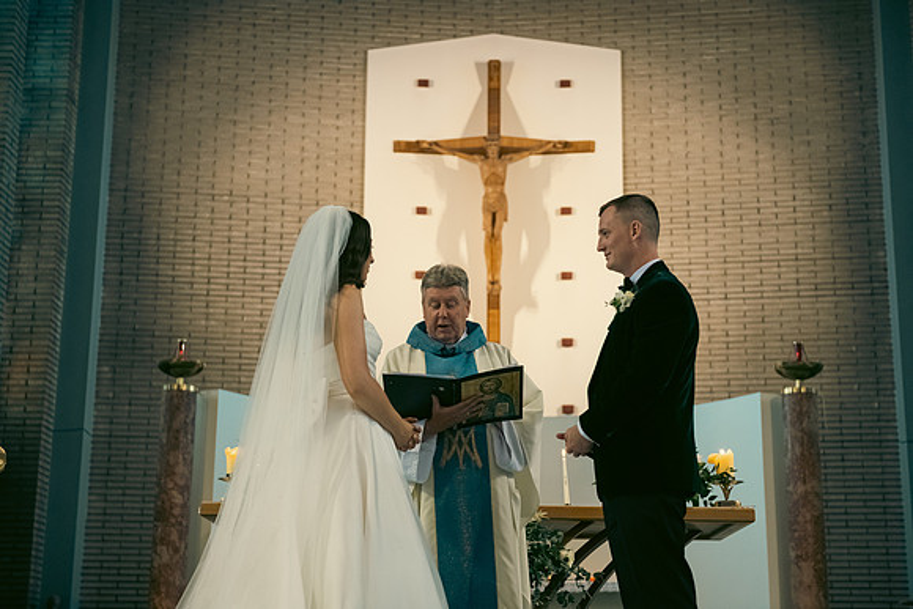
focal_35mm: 60
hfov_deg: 33.4
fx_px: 1522
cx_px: 456
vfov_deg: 22.6
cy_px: 304
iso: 1000
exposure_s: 1/160
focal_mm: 60
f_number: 3.5
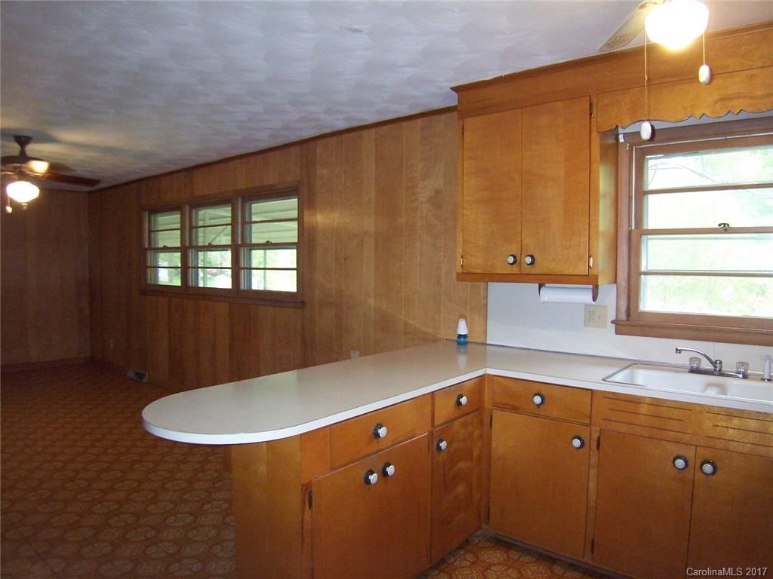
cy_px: 290
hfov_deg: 73.9
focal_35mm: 23
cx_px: 386
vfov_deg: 58.9
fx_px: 514
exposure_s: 1/30
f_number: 2.8
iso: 200
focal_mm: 3.8
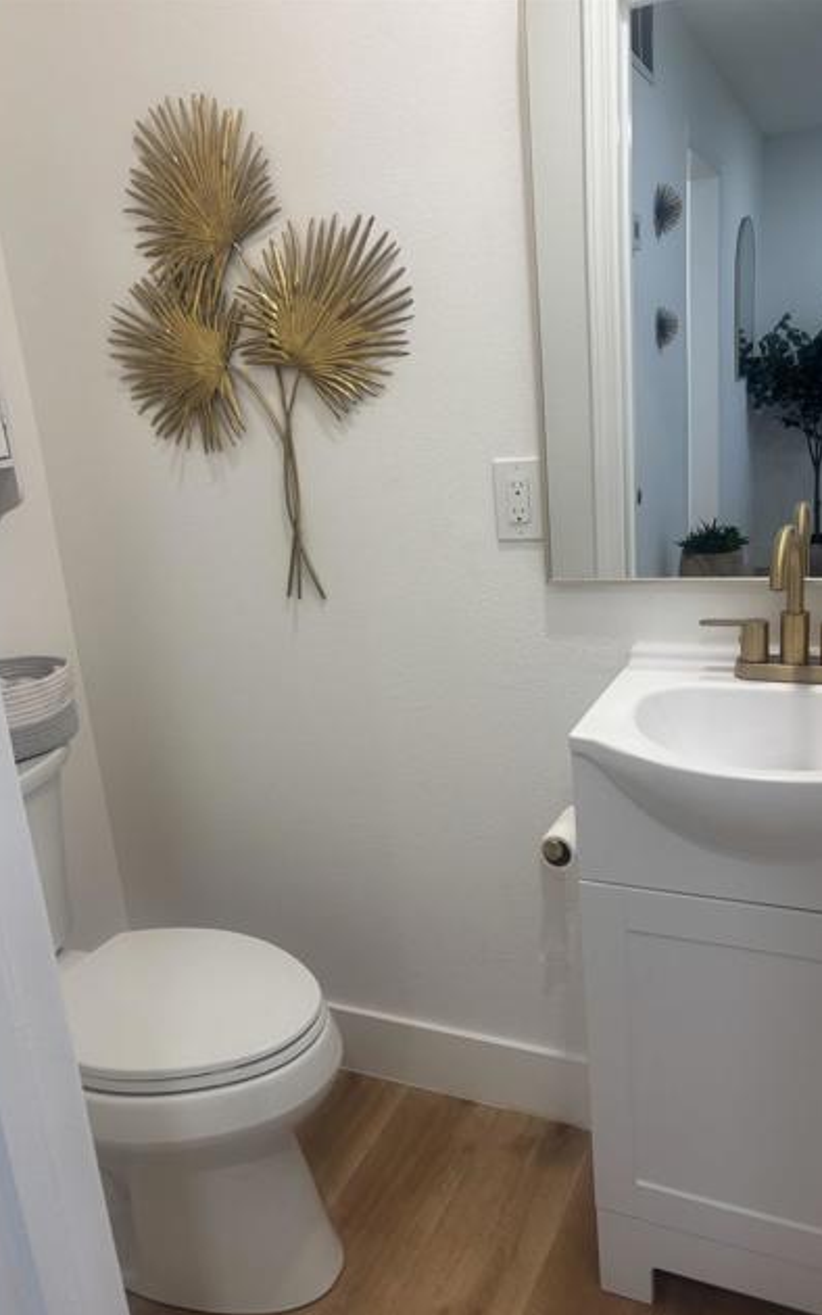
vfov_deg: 66.5
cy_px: 666
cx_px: 415
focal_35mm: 28
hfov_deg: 44.6
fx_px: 1003
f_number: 1.6
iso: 80
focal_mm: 5.96
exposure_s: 1/120
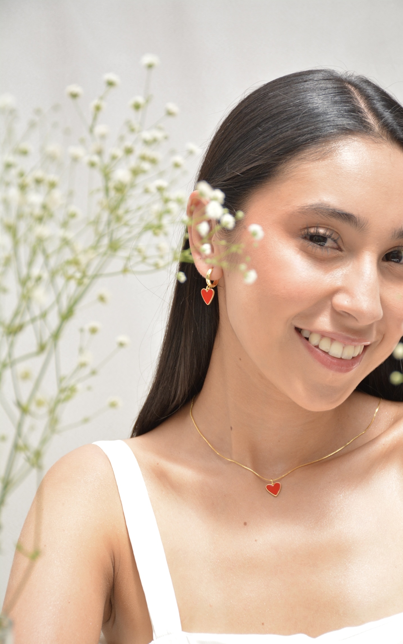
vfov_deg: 19.3
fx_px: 1898
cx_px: 216
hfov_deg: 12.1
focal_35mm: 108
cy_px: 324
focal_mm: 70
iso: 640
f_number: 7.1
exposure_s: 1/800
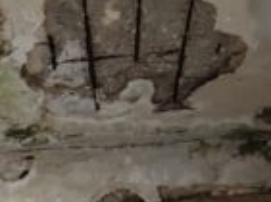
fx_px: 796
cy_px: 441
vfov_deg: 12.3
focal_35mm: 102
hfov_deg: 17.5
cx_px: -123
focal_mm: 2.16
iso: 320
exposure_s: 1/50
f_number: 2.2
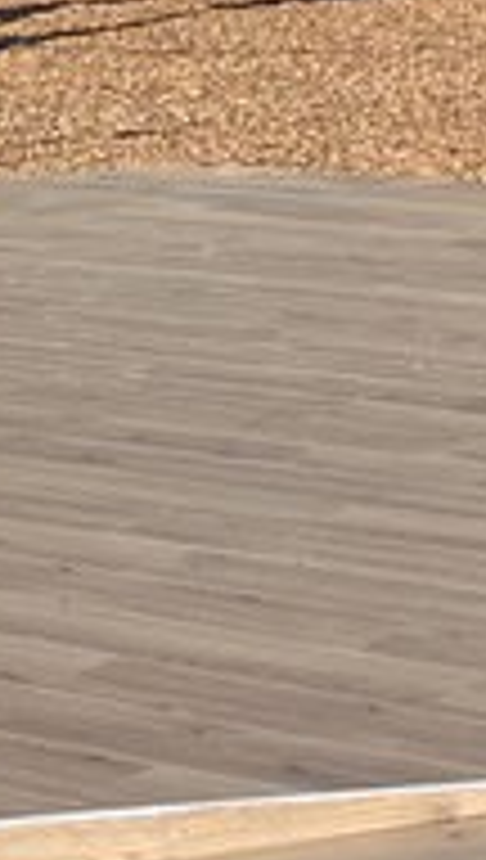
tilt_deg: -2.9
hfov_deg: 7.6
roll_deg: +2.3
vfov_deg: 13.0
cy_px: -171
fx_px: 3674
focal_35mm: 161
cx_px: 153
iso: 50
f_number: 1.5
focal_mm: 5.7
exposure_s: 1/2404
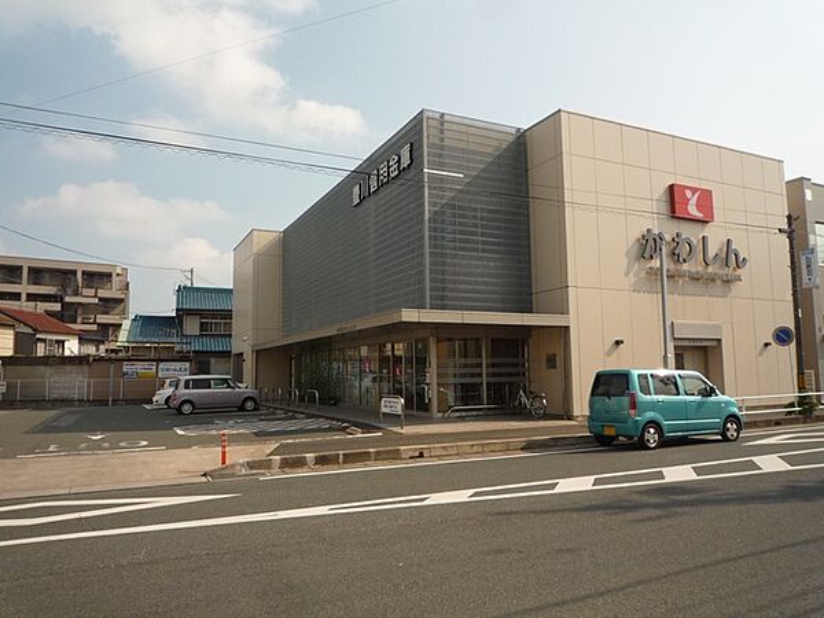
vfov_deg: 54.9
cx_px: 412
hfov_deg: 69.4
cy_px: 309
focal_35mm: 25
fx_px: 595
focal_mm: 4.4
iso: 100
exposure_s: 1/800
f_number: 4.5
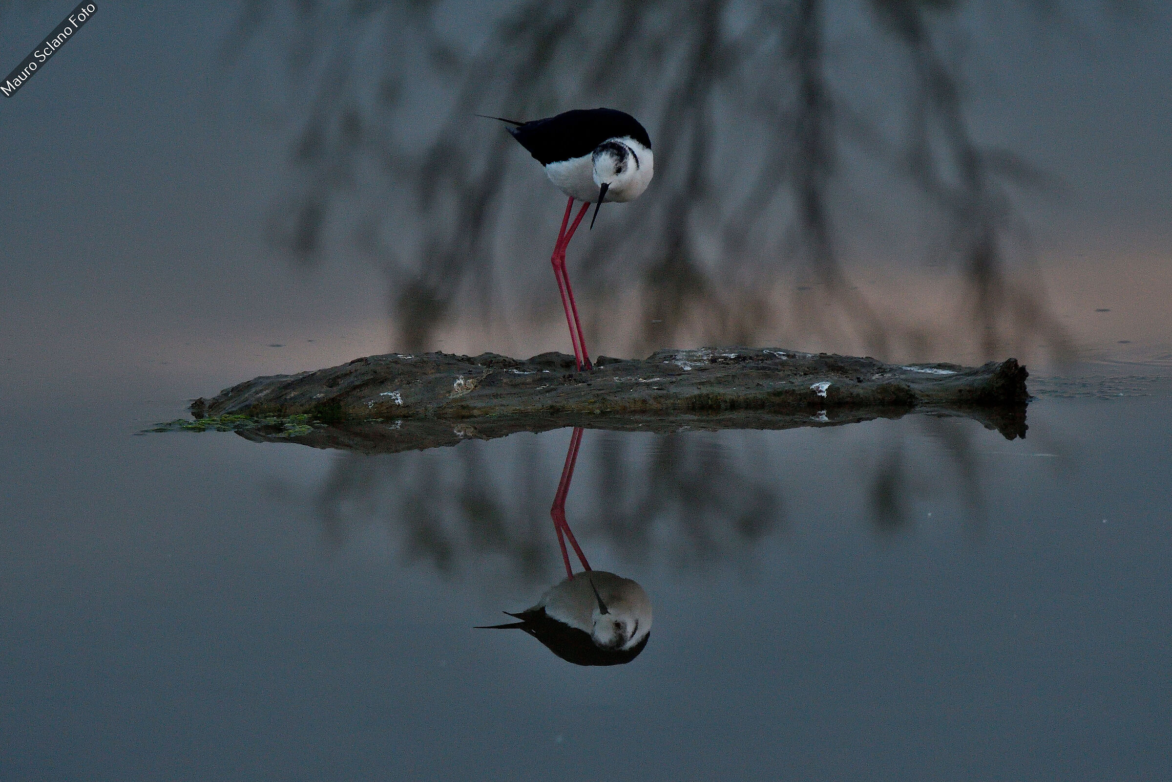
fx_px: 17579
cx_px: 586
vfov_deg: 2.5
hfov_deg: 3.8
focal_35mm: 540
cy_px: 391
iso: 1000
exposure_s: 1/200
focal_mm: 360
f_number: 8
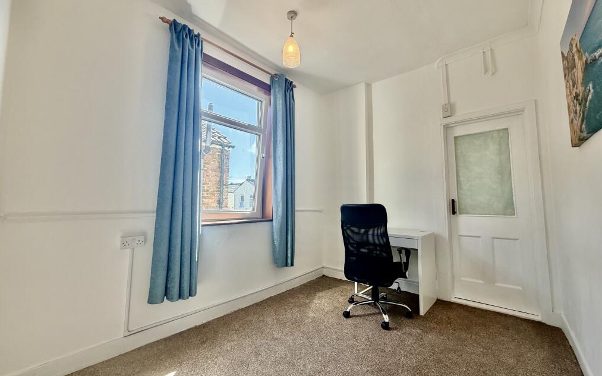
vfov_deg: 74.8
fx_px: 246
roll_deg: +0.5
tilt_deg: +4.3
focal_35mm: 15
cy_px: 184
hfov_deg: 101.5
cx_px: 304
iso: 80
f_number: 2.2
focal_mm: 2.22
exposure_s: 1/121
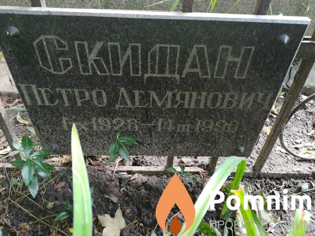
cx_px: 158
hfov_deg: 67.3
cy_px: 118
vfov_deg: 53.1
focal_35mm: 26
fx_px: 237
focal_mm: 3.83
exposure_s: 1/30
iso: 160
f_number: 2.2
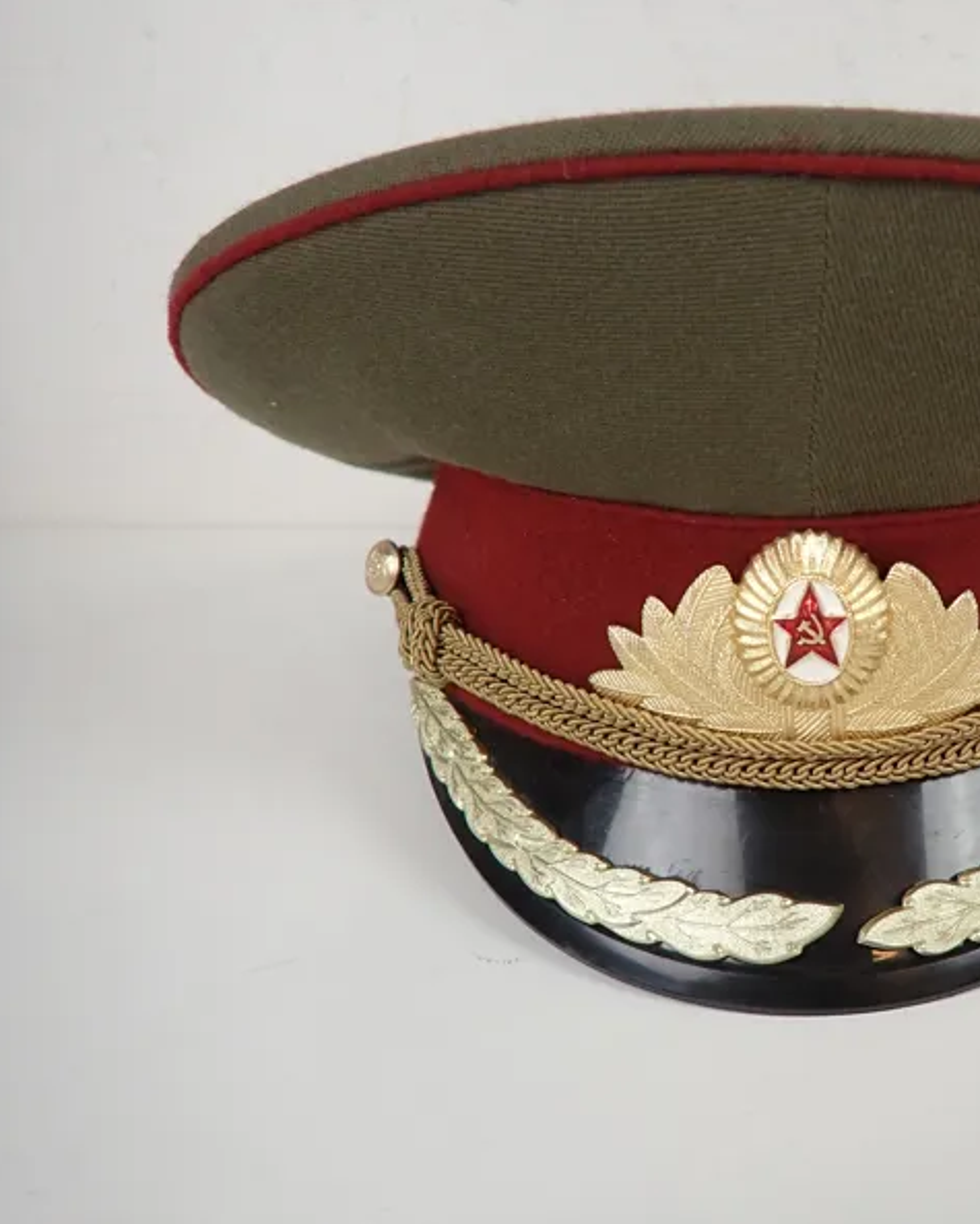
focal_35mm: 25
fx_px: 906
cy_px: 611
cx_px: 811
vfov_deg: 68.1
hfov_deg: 52.4
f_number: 2
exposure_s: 1/100
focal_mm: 3.33
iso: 200
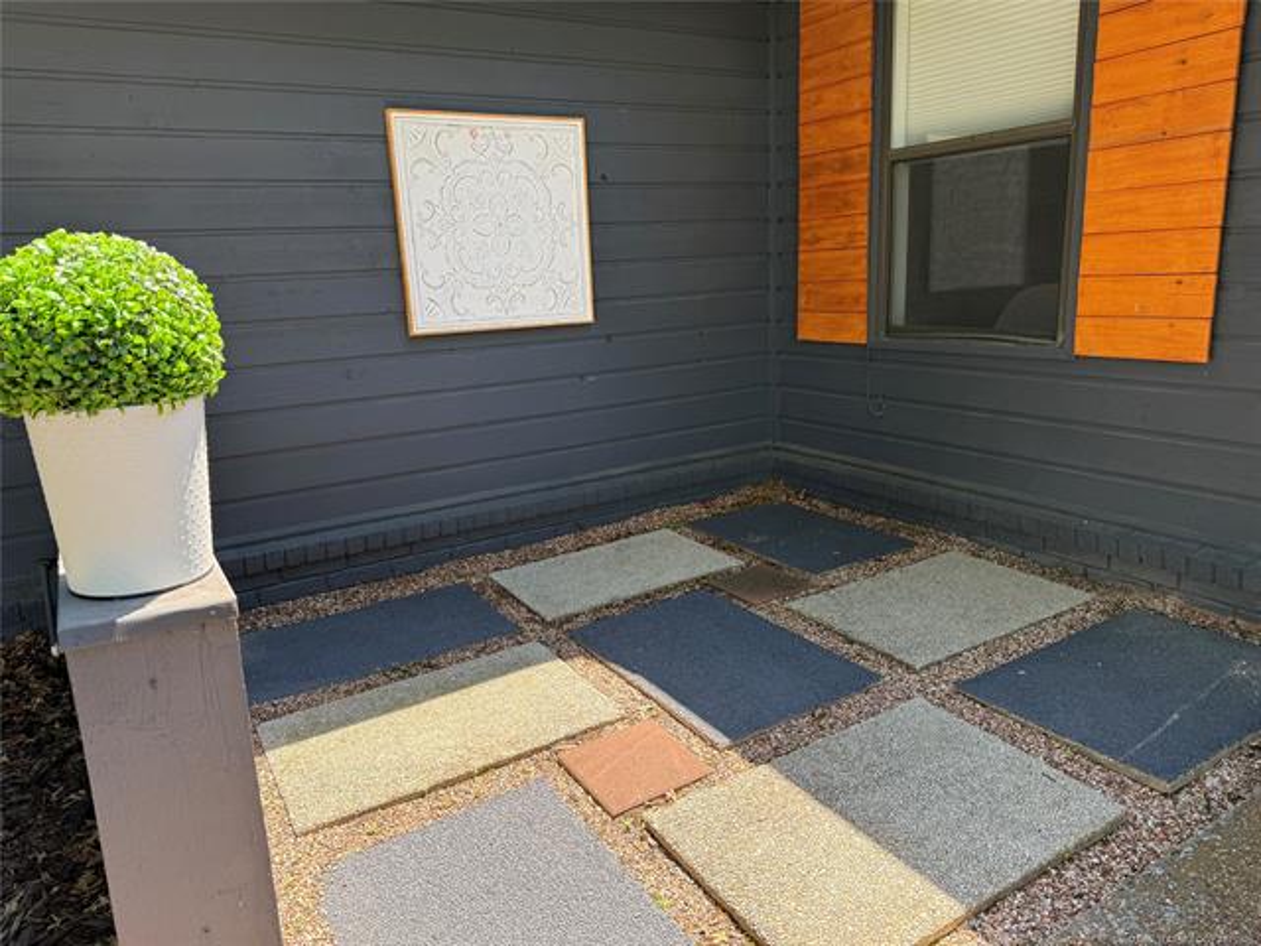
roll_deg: +3.6
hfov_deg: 71.6
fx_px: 874
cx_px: 630
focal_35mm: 24
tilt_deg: -12.5
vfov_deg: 56.8
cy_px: 473
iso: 100
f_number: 1.78
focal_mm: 6.76
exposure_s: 1/478
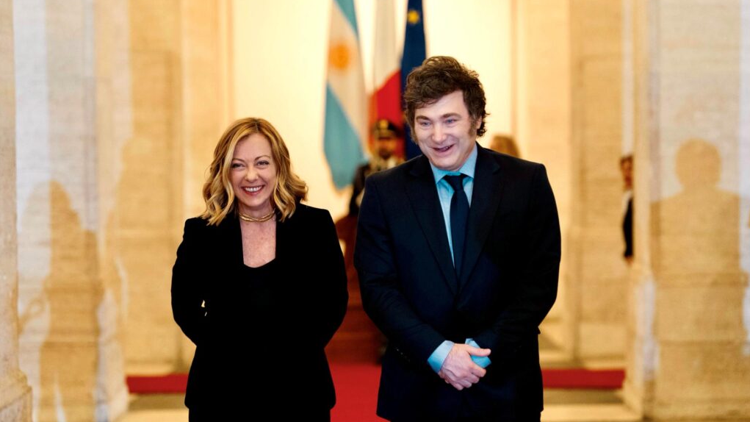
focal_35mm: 103
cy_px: 186
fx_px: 2048
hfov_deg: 20.8
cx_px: 375
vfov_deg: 11.8
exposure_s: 1/250
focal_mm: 98
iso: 2500
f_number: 2.8
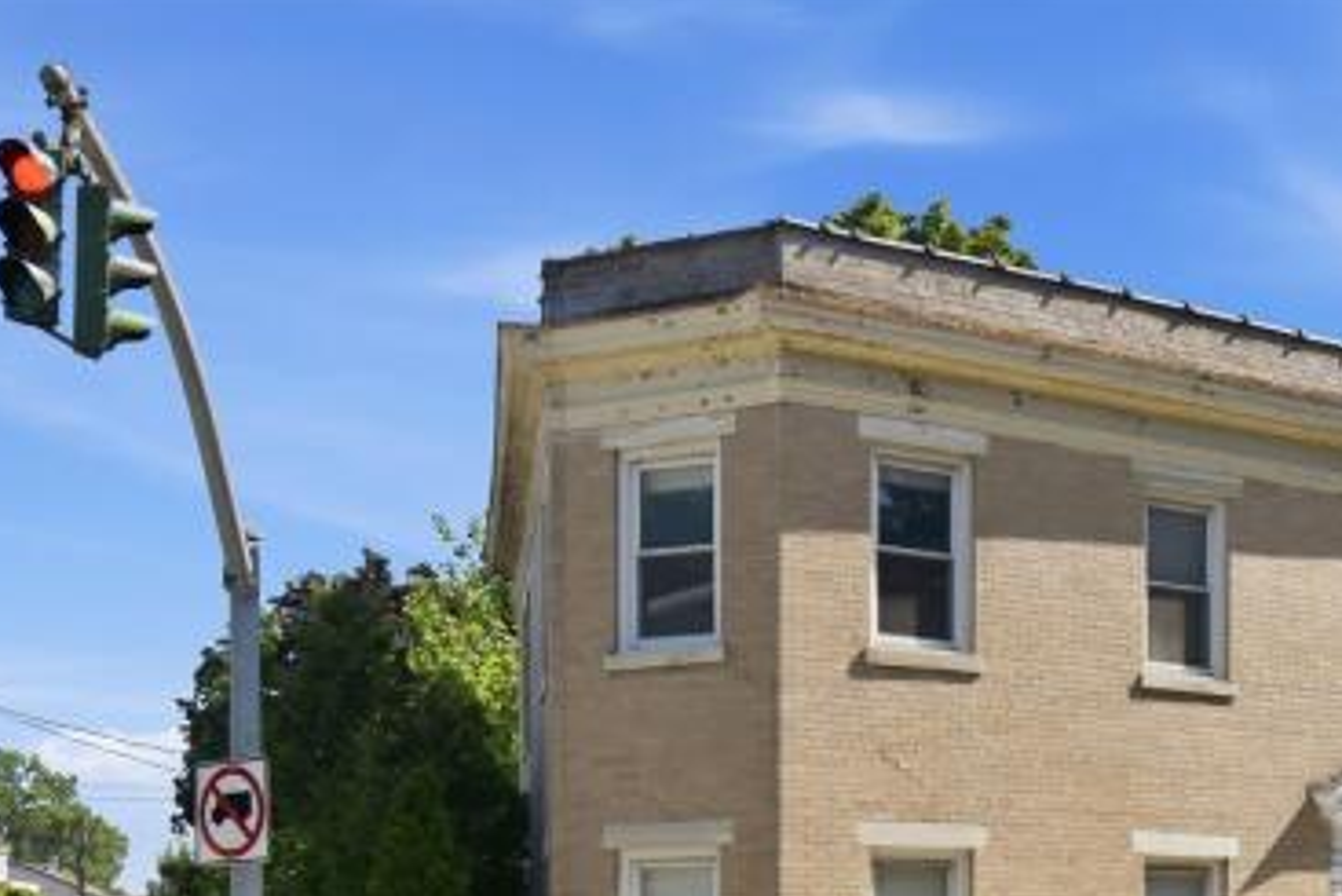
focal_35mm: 53
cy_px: 856
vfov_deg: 24.6
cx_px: 921
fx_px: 1976
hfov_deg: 37.0
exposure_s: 1/500
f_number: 8
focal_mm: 18
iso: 160
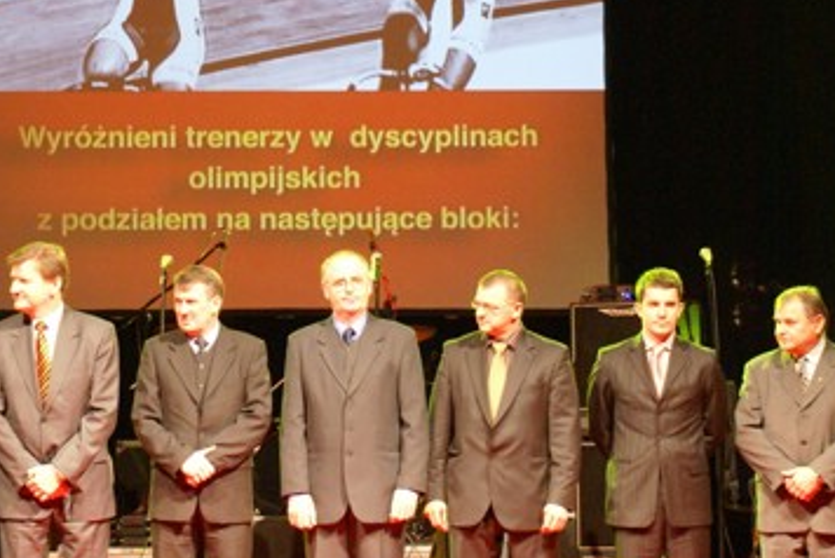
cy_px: 195
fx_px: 2739
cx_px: 256
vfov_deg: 11.6
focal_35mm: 118
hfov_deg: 17.3
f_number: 5.6
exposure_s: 1/15
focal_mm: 40
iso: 800
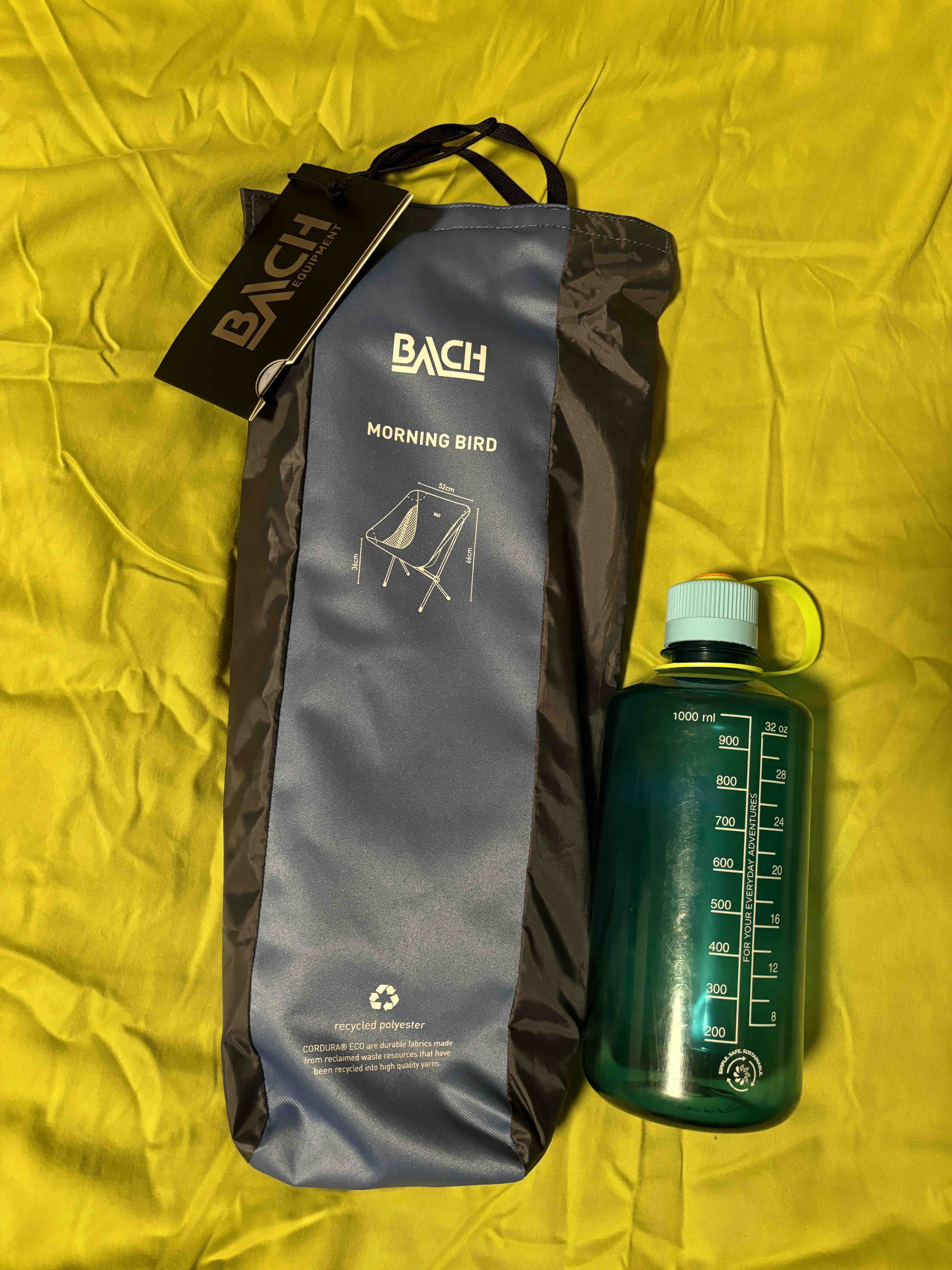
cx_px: 476
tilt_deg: -81.5
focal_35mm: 26
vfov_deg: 67.3
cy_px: 635
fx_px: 953
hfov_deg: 53.1
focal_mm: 5.96
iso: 400
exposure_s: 1/33
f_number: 1.6
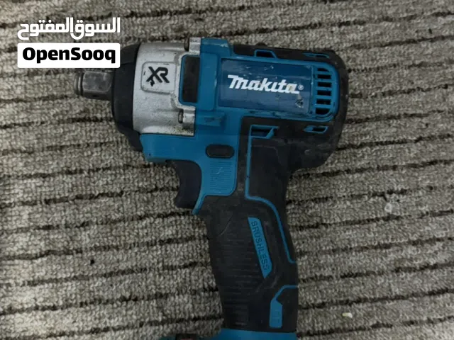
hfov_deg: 71.6
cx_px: 227
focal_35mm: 24
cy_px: 170
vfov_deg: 56.8
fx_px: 315
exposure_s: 1/25
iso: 800
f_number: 1.78
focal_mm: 6.76
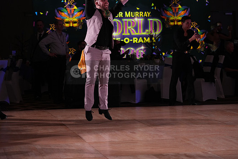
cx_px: 116
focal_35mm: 109
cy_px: 72
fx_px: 720
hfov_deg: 18.8
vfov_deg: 12.6
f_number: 4
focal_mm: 99
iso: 2000
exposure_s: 1/400
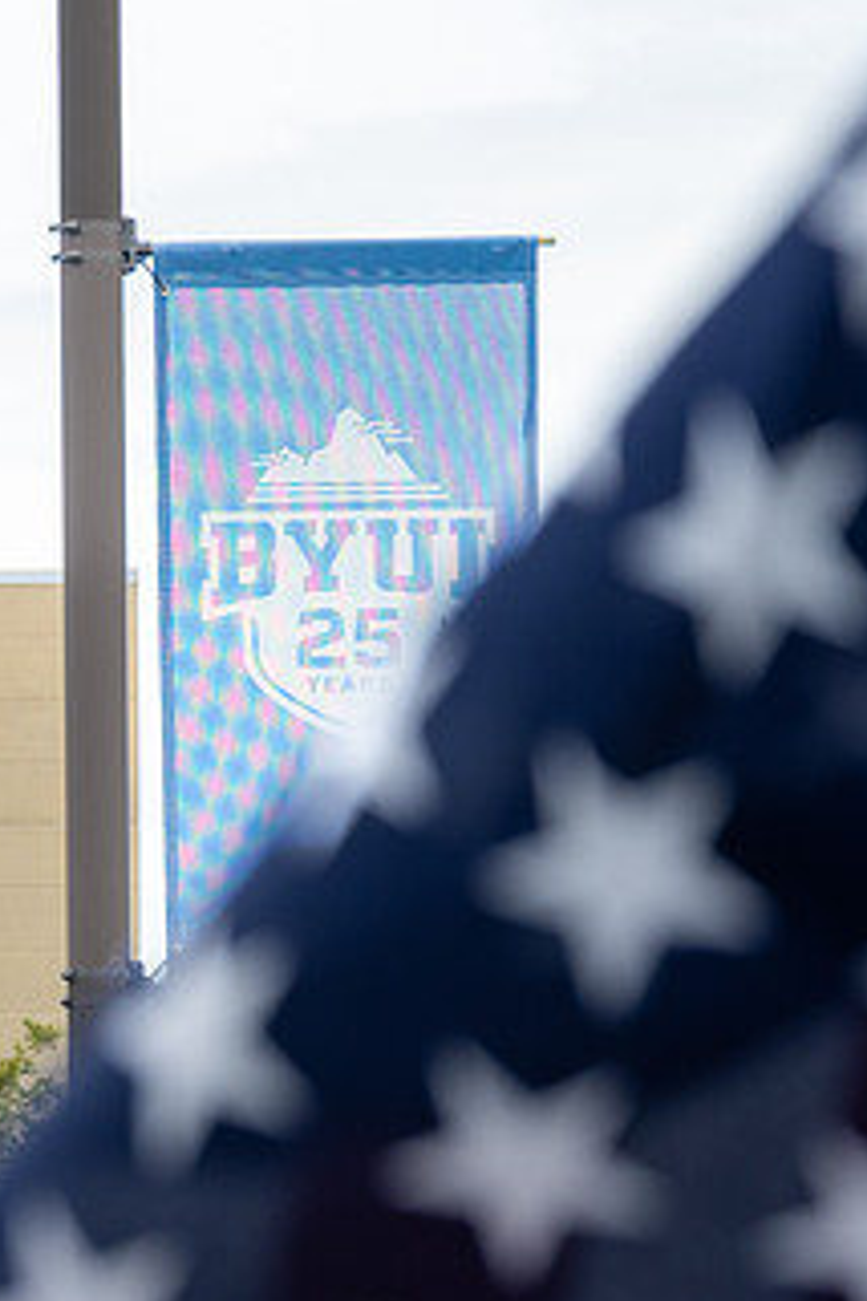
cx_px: -223
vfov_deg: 9.7
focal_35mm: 212
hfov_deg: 6.4
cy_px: 820
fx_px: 7658
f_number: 4
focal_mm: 60
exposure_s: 1/500
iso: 125
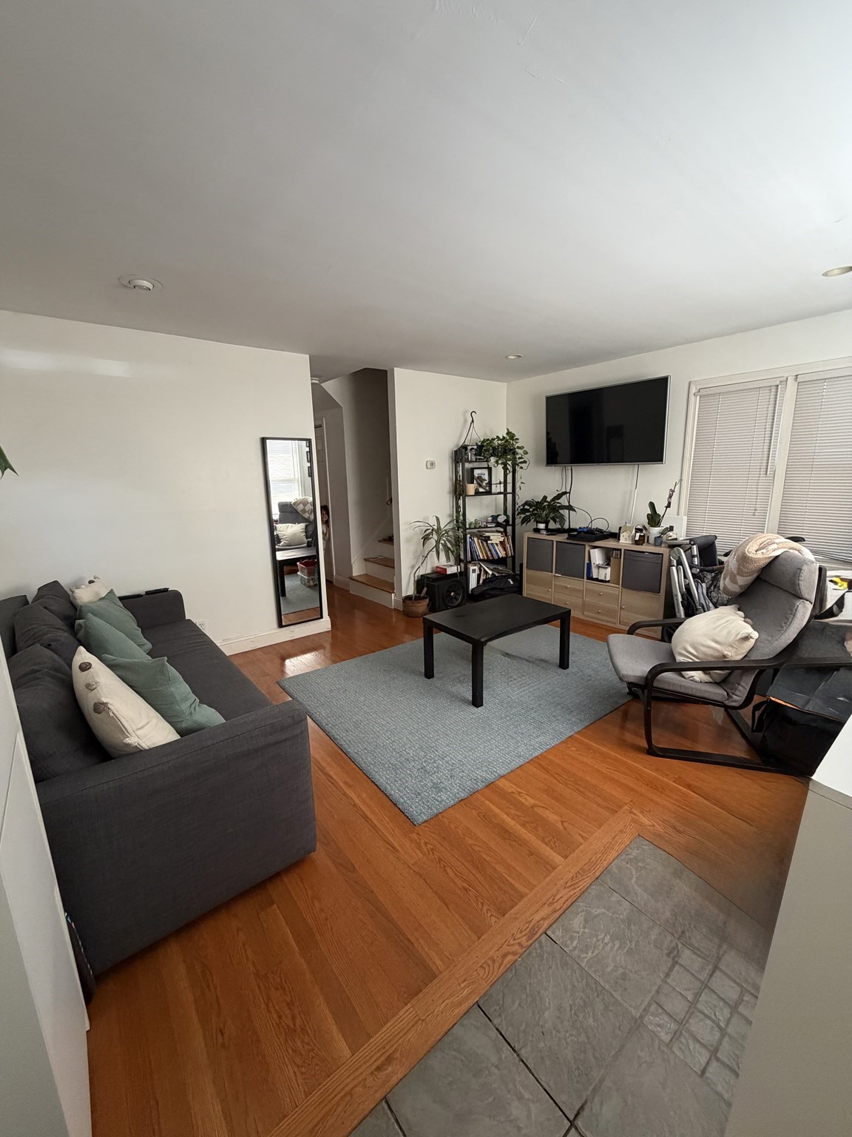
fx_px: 459
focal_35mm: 14
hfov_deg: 85.7
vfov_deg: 102.1
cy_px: 568
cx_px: 426
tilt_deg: -12.7
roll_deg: +1.5
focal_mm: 2.22
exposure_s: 1/61
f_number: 2.2
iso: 320
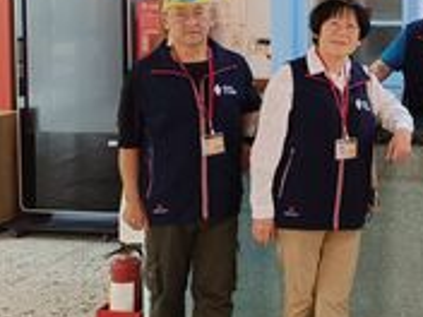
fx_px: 721
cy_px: 55
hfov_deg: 30.0
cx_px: 440
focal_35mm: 59
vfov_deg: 24.4
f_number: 1.5
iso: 551
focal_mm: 4.94
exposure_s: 1/60
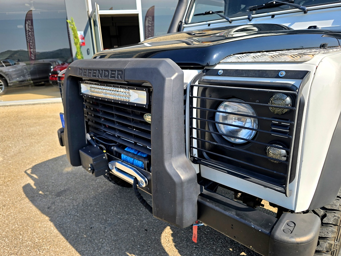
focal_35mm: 23
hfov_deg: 73.9
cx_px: 170
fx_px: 227
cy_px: 128
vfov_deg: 58.9
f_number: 1.7
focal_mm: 6.3
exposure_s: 1/492
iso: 12
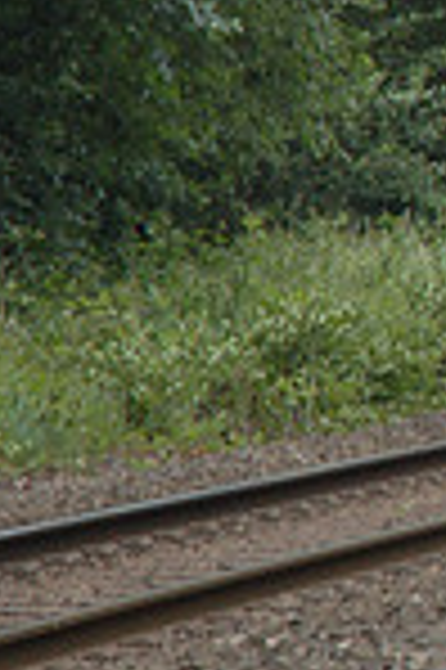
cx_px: 1171
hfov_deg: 3.3
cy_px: 72
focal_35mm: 409
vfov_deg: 5.0
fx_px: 7618
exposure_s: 1/320
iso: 400
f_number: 4.5
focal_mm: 70
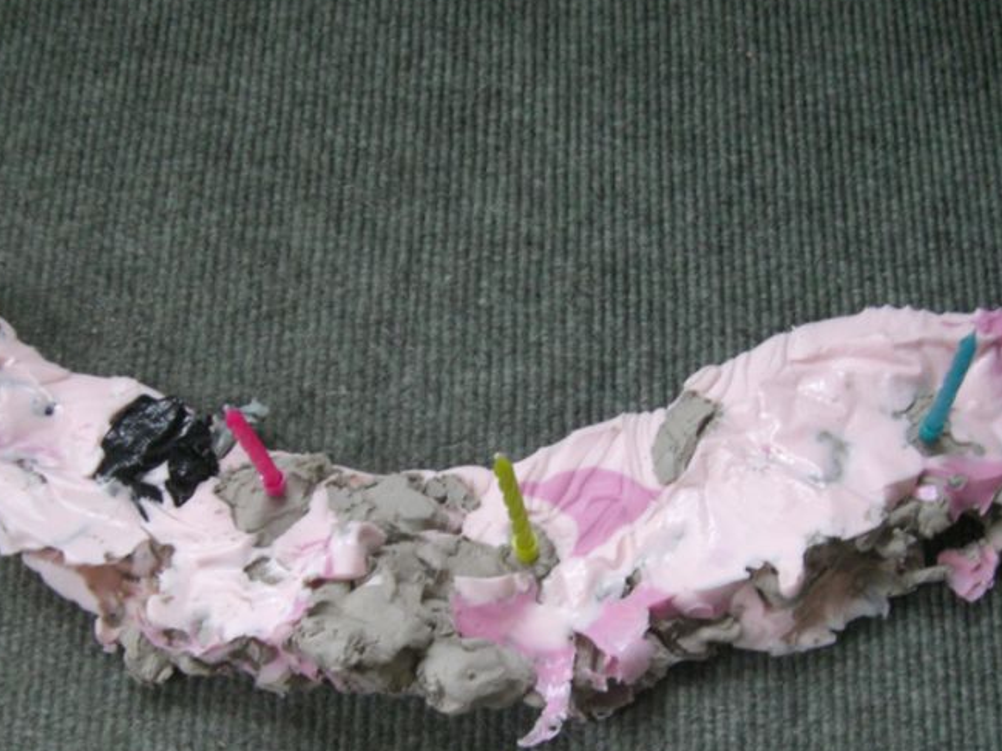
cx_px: 523
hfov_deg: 32.2
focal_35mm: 60
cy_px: 471
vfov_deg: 24.3
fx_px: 1736
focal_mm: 6.2
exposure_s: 1/40
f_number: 2.7
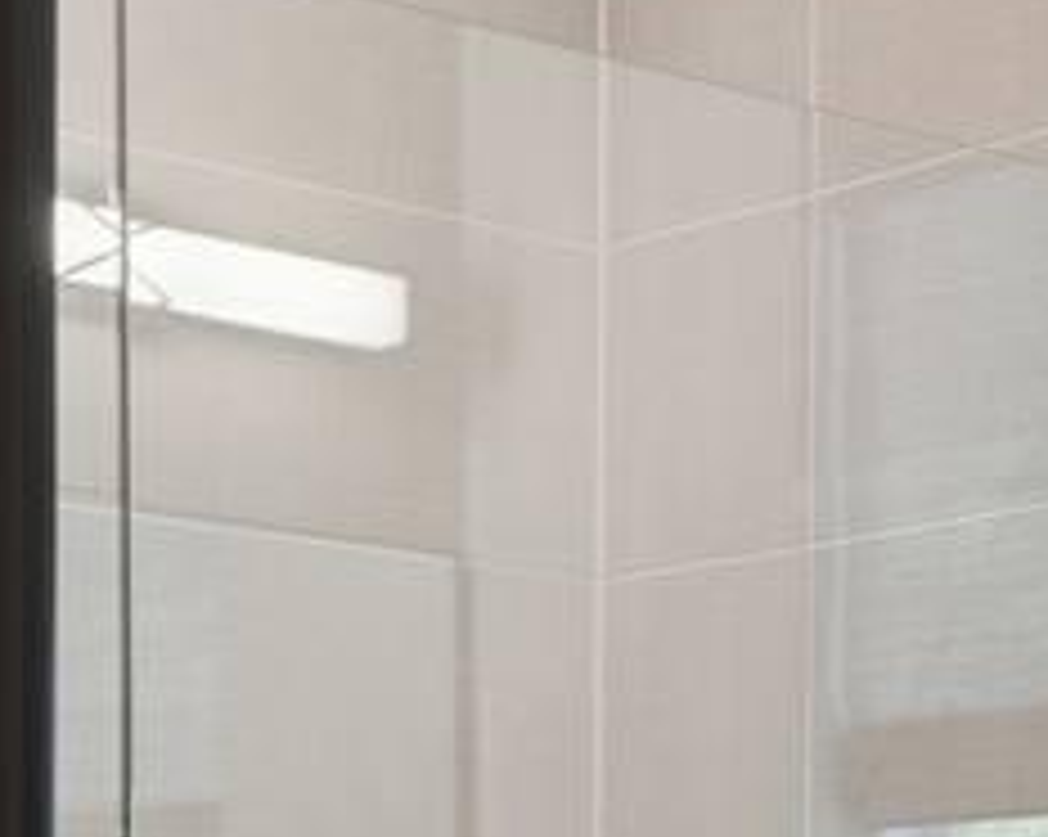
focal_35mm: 121
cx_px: 2872
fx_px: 3750
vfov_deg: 12.2
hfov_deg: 11.5
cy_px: 1238
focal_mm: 16
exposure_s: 1/13
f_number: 9
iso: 200
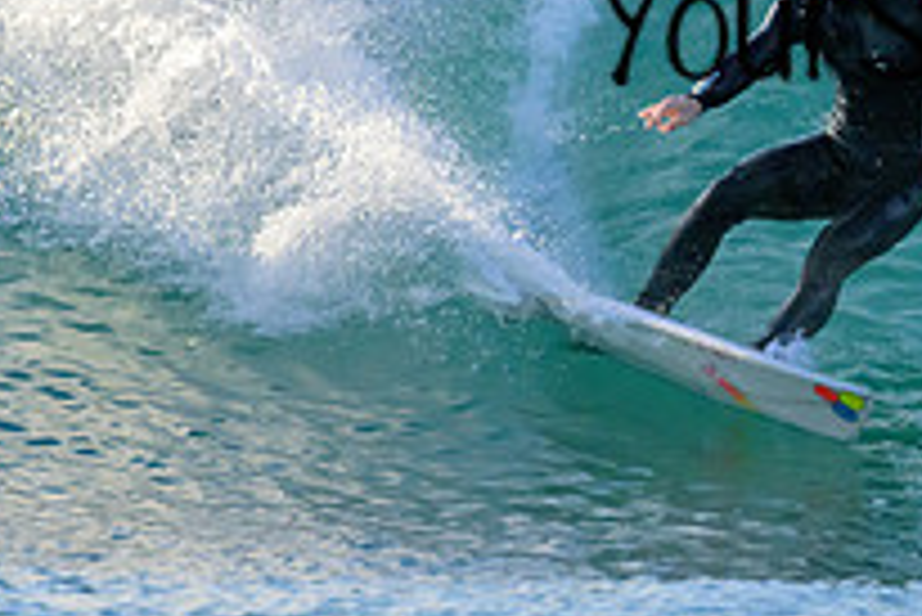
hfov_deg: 1.0
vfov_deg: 0.7
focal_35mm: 1982
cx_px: 1057
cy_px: -25
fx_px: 50795
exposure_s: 1/2000
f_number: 11
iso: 2800
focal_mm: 700
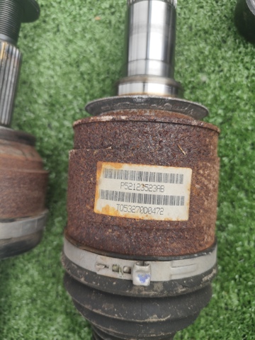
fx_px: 226
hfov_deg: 58.9
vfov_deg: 73.9
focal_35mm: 23
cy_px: 170
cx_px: 128
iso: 64
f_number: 1.65
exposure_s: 1/120
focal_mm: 6.19
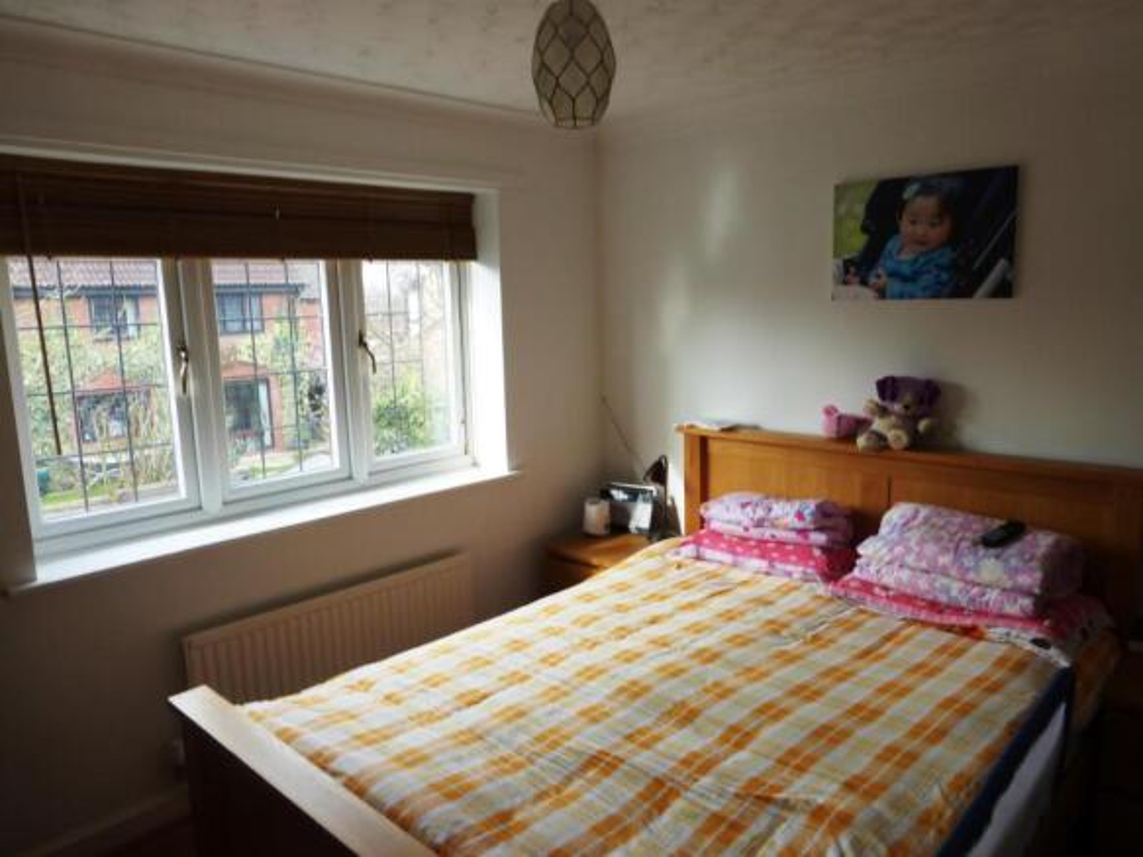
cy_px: 428
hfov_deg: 71.6
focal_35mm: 24
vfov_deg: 56.8
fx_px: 792
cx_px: 572
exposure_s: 1/80
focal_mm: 4.3
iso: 100
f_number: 3.3
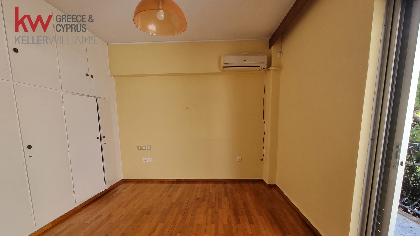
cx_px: 211
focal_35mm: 15
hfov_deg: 103.0
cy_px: 147
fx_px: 167
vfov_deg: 69.5
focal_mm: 2.2
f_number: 2.2
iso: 50
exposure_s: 1/119
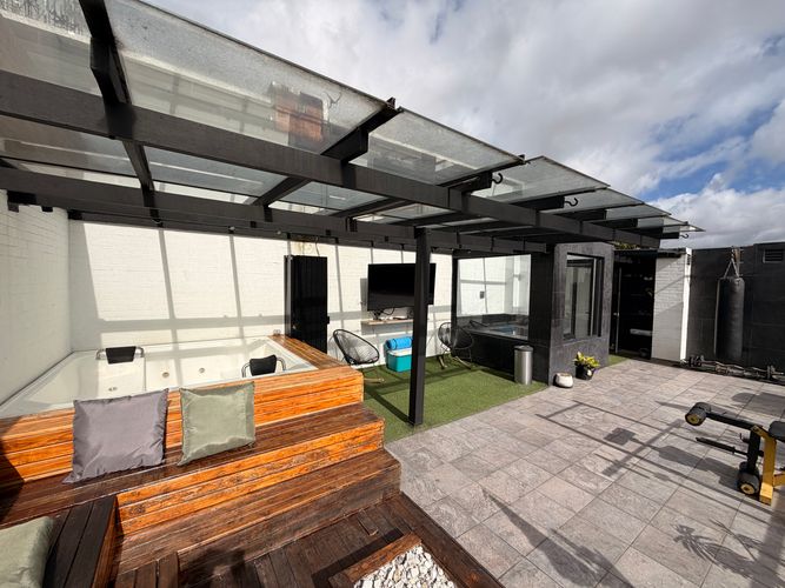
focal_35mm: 14
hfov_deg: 102.1
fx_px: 317
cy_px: 294
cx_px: 392
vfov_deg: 85.7
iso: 20
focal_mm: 2.22
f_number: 2.2
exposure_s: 1/1339
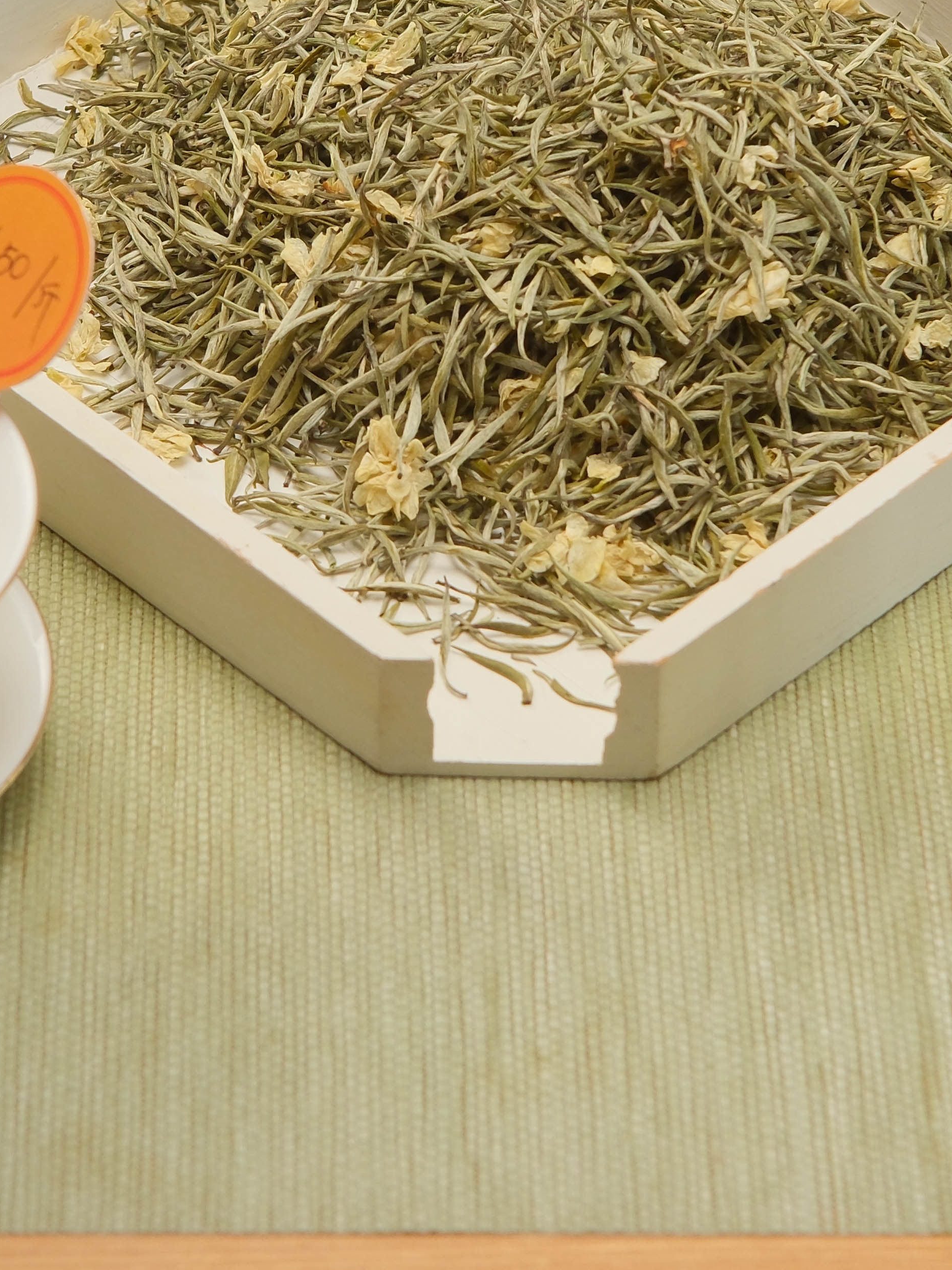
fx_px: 5280
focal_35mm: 144
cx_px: 372
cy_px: 389
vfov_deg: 13.7
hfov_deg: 10.3
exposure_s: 1/160
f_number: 4
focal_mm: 40
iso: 640
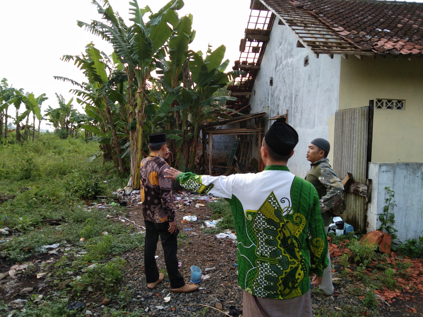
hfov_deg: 58.4
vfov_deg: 45.4
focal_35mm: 31
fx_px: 379
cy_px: 158
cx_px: 212
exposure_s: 1/100
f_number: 2.2
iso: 93
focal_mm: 3.69
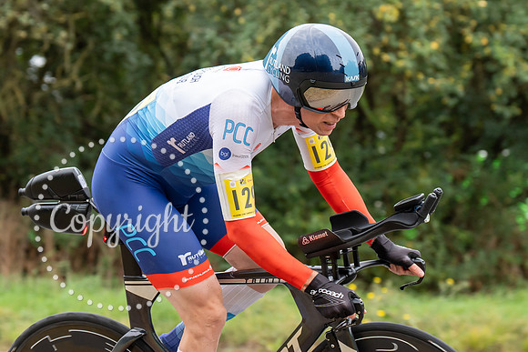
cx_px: 237
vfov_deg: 8.3
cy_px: 206
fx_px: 2426
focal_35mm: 165
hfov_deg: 12.4
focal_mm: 89
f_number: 4
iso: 800
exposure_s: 1/1000
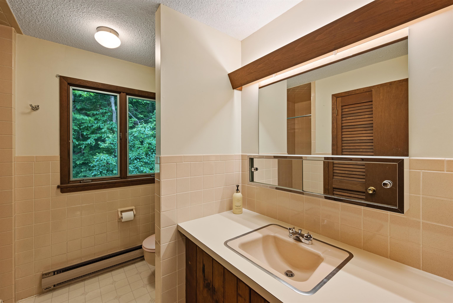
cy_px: 152
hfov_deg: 100.4
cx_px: 226
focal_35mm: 15
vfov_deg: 77.4
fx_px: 189
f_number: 11
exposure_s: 4
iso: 200
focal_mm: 15
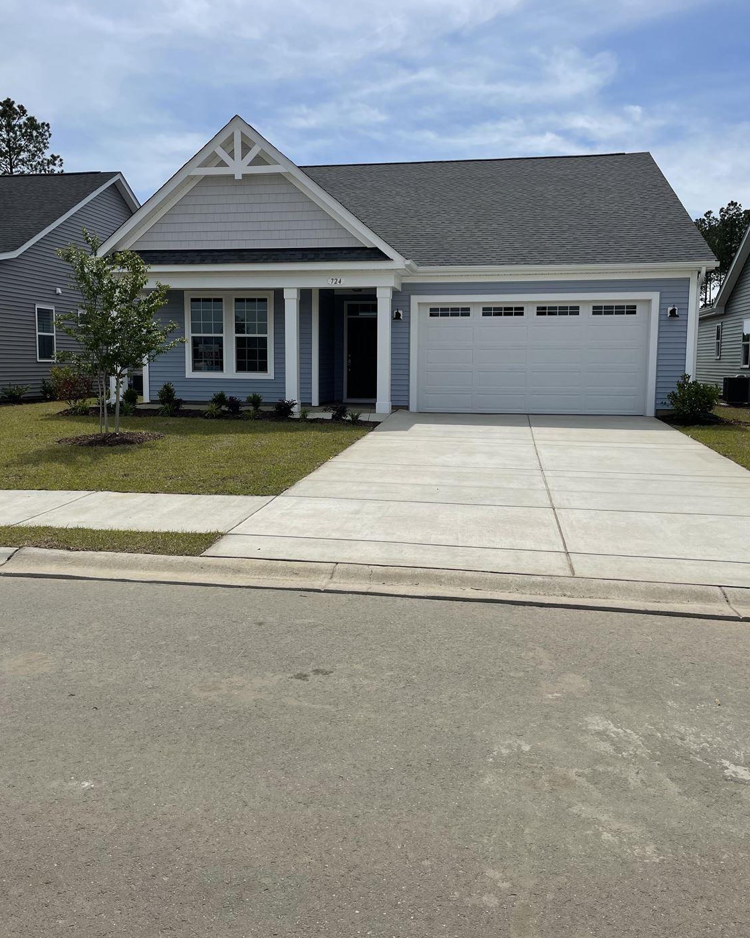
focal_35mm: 28
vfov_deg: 62.1
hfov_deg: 51.5
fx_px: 777
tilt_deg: -4.4
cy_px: 435
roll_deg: +0.7
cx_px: 373
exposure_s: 1/6897
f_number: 1.6
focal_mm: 4.2
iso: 32
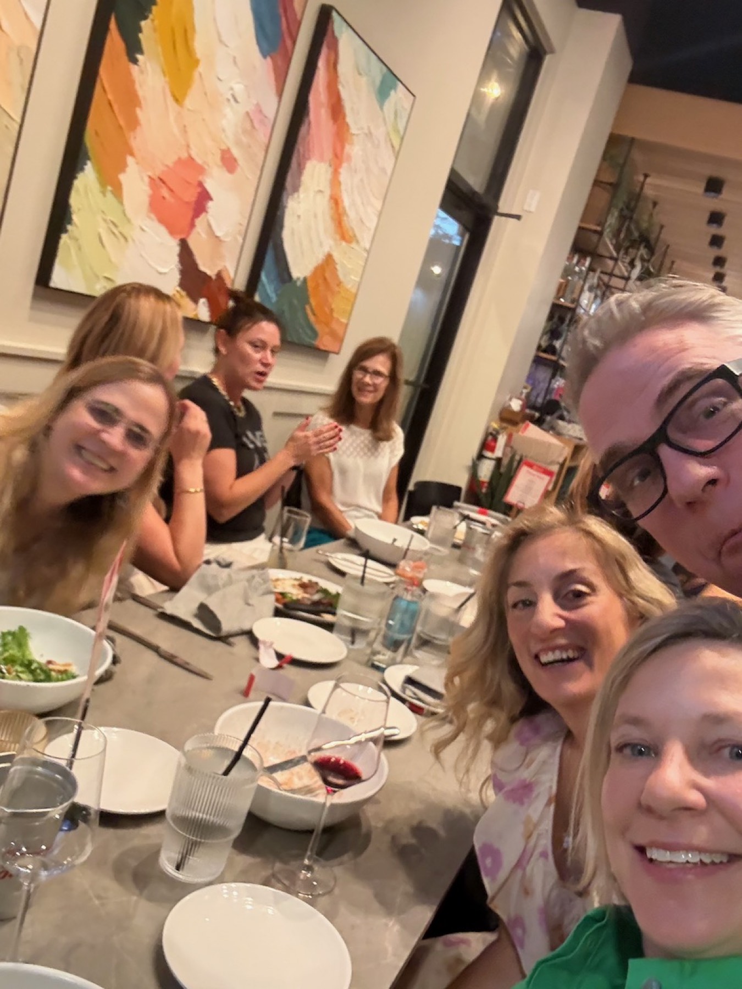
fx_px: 857
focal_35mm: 30
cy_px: 494
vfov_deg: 60.0
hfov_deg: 46.8
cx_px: 371
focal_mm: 2.69
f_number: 1.9
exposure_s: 1/30
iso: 500
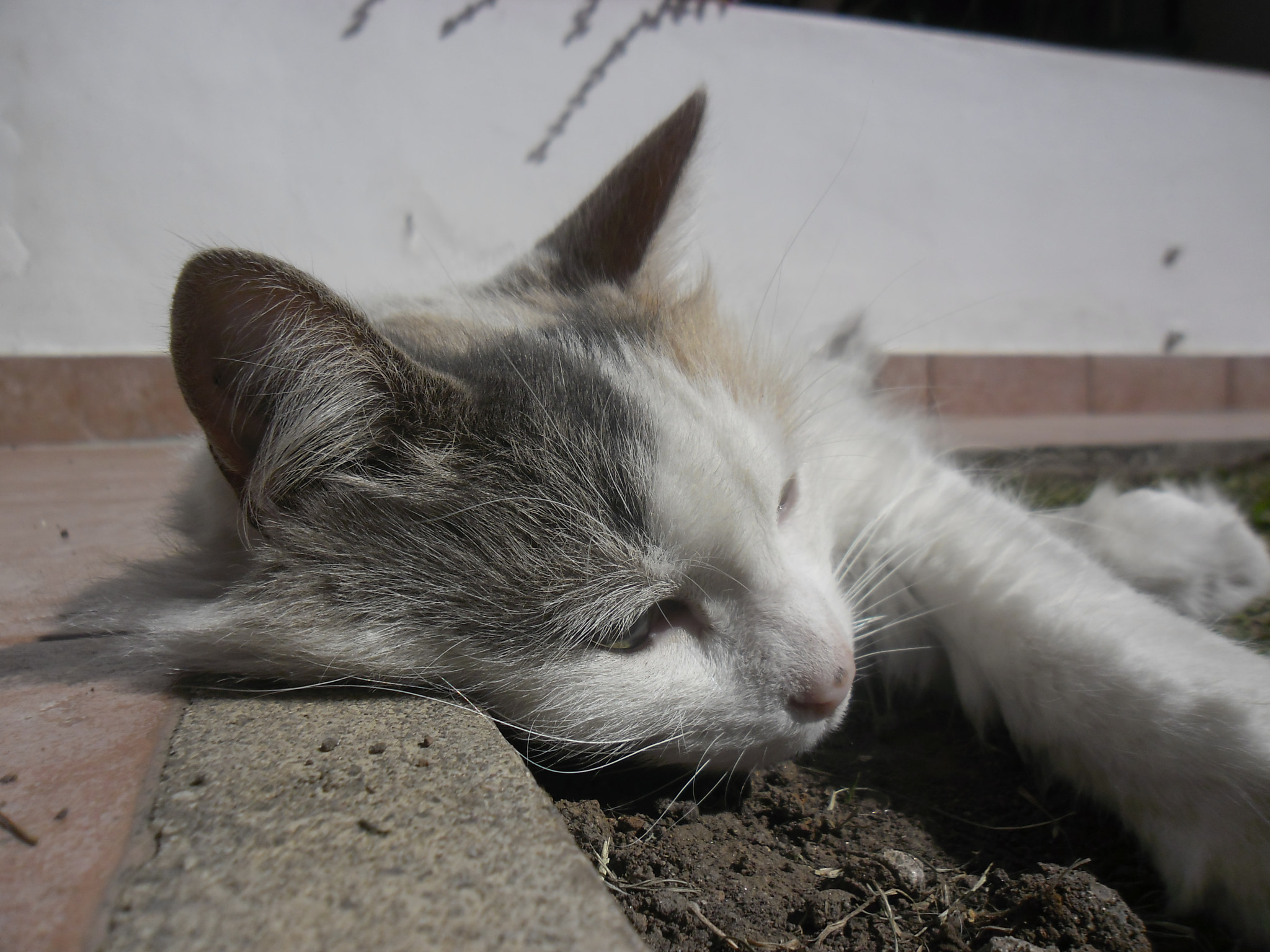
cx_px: 635
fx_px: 991
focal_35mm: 27
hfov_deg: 65.3
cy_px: 476
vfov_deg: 51.4
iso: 80
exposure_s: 1/469
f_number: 9
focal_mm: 4.9
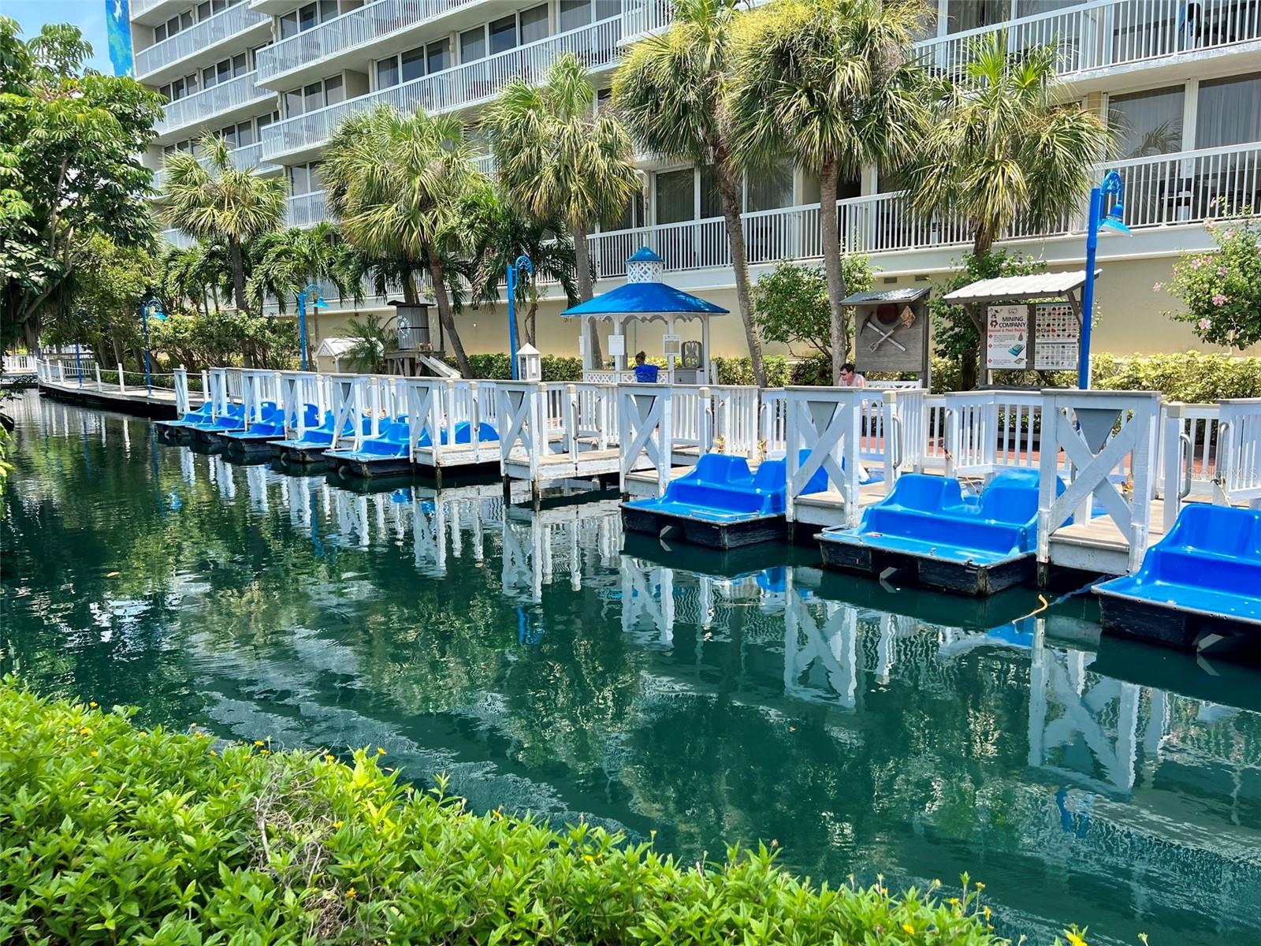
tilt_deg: -9.2
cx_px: 630
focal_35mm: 26
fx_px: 947
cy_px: 473
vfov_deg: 53.1
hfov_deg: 67.3
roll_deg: +0.2
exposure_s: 1/1553
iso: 50
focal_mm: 5.7
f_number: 1.5
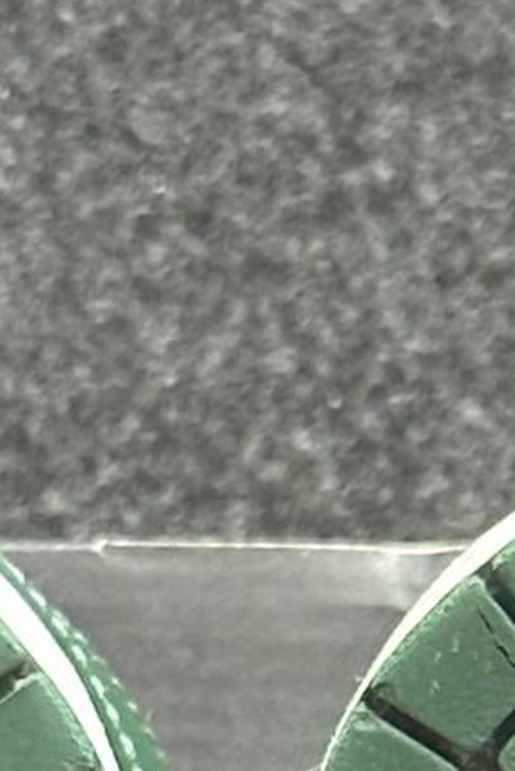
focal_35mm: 317
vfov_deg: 6.0
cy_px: 2238
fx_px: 6796
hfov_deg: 4.3
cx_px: 356
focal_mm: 6.86
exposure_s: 1/25
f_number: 1.78
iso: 500
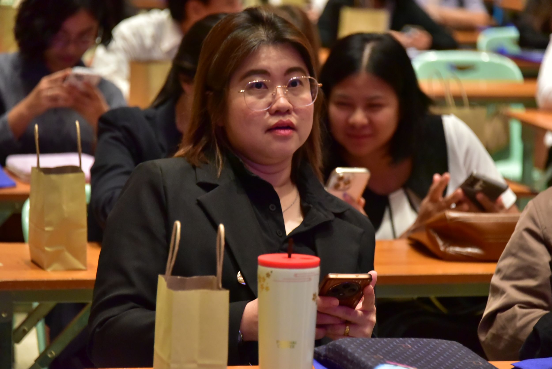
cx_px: 276
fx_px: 2914
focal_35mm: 190
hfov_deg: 10.8
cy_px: 184
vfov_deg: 7.2
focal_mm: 190
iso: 8000
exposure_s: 1/200
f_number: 5.6
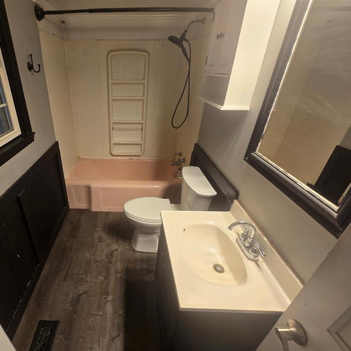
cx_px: 121
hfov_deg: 84.8
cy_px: 183
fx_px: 184
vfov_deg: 87.4
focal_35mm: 16
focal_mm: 2.2
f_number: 2.2
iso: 125
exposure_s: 1/60
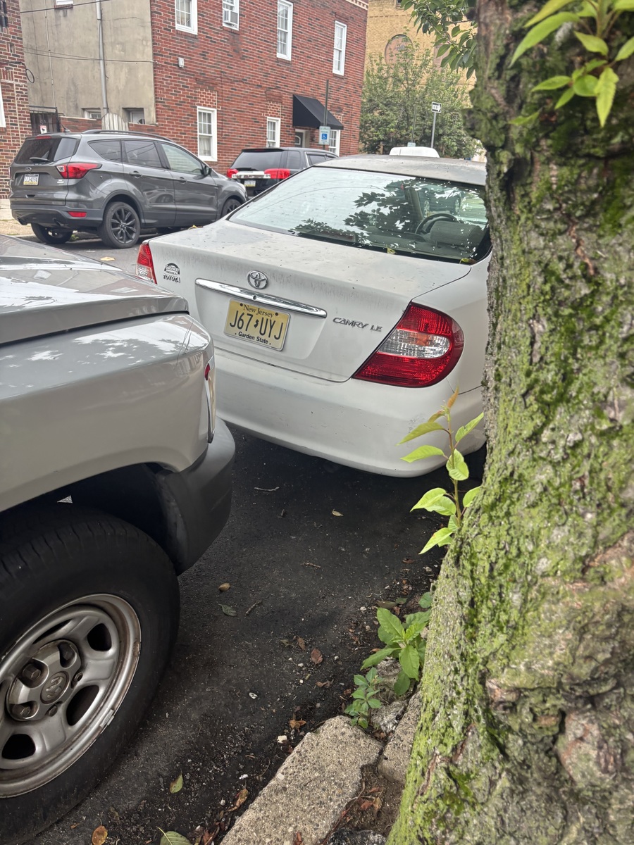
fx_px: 635
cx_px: 317
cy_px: 422
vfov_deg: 67.3
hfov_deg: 53.1
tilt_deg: -24.0
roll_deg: -6.1
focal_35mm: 26
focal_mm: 5.96
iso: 80
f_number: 1.6
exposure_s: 1/121
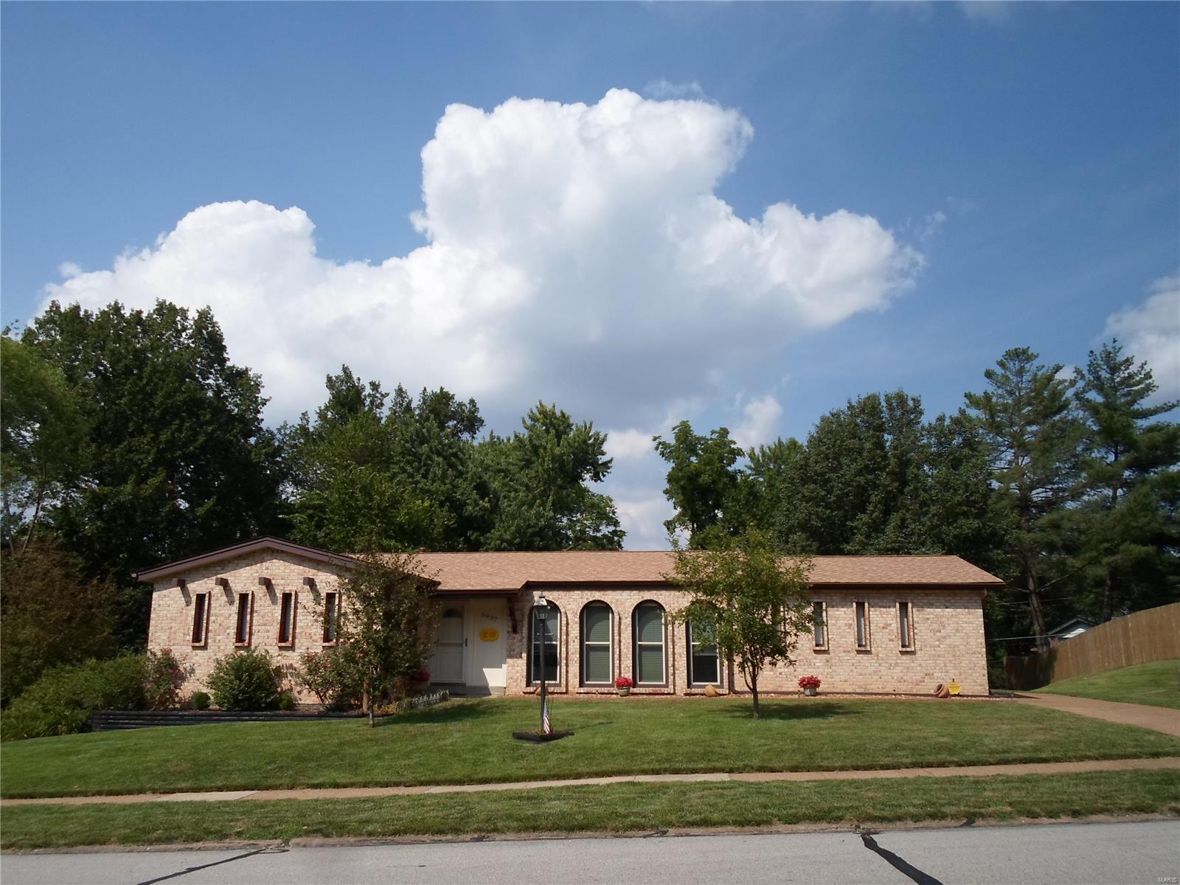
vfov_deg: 51.4
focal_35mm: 27
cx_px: 590
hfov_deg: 65.3
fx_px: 920
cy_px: 442
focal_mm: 4.9
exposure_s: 1/1500
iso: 80
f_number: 2.6
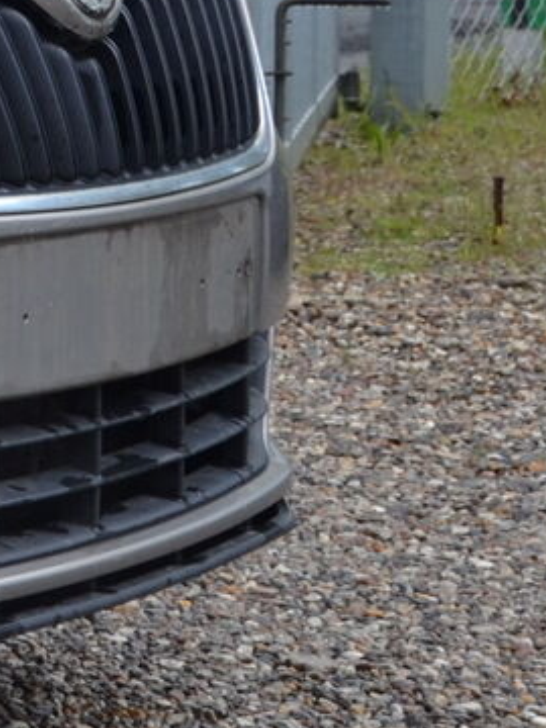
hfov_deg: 8.0
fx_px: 3239
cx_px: -1209
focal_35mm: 154
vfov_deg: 12.6
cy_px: -30
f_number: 7.1
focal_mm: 20
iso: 100
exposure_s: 1/200
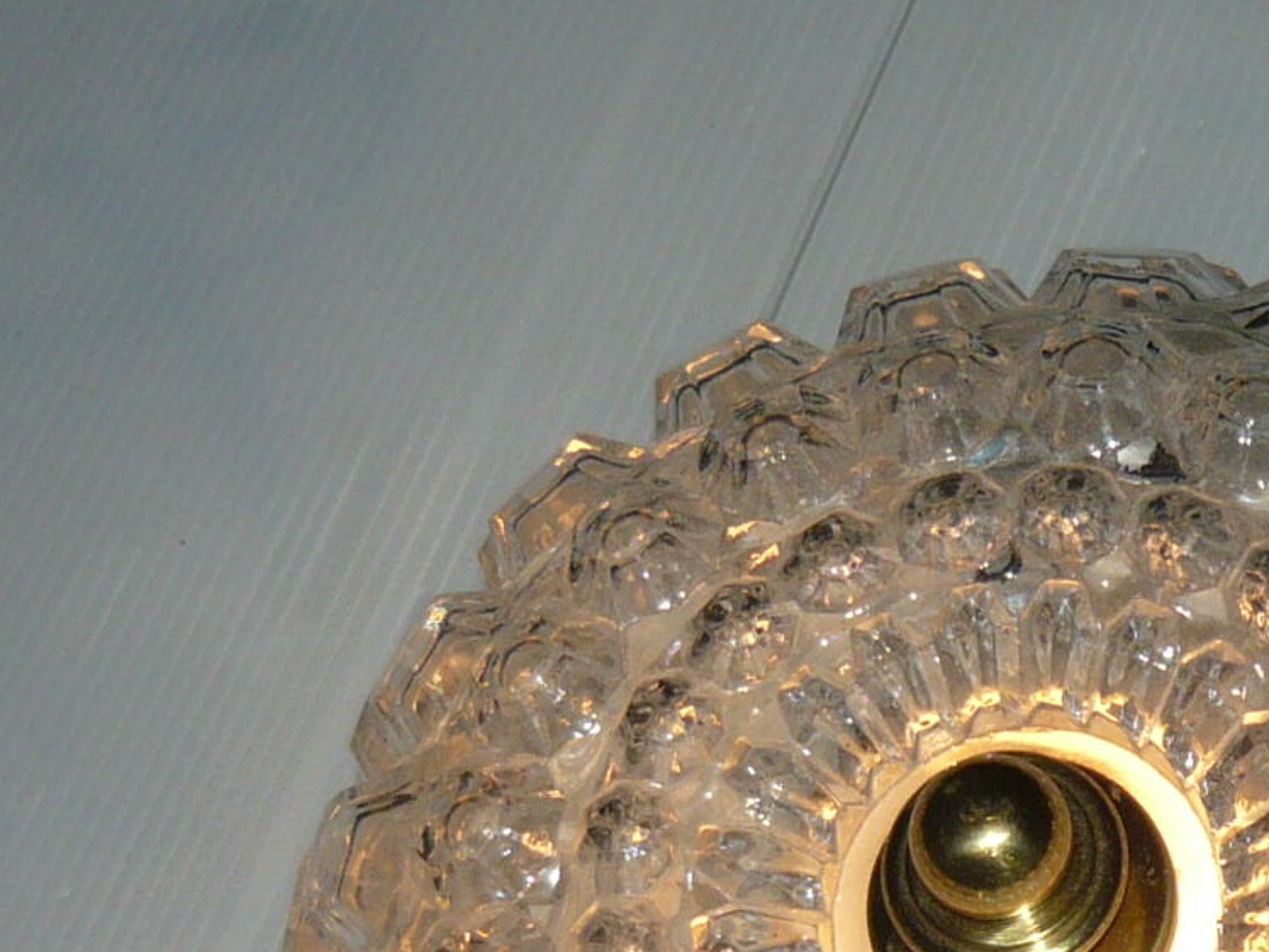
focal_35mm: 124
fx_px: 4546
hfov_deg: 15.7
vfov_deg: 11.8
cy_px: 928
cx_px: 1196
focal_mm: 6
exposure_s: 1/500
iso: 100
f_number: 2.9
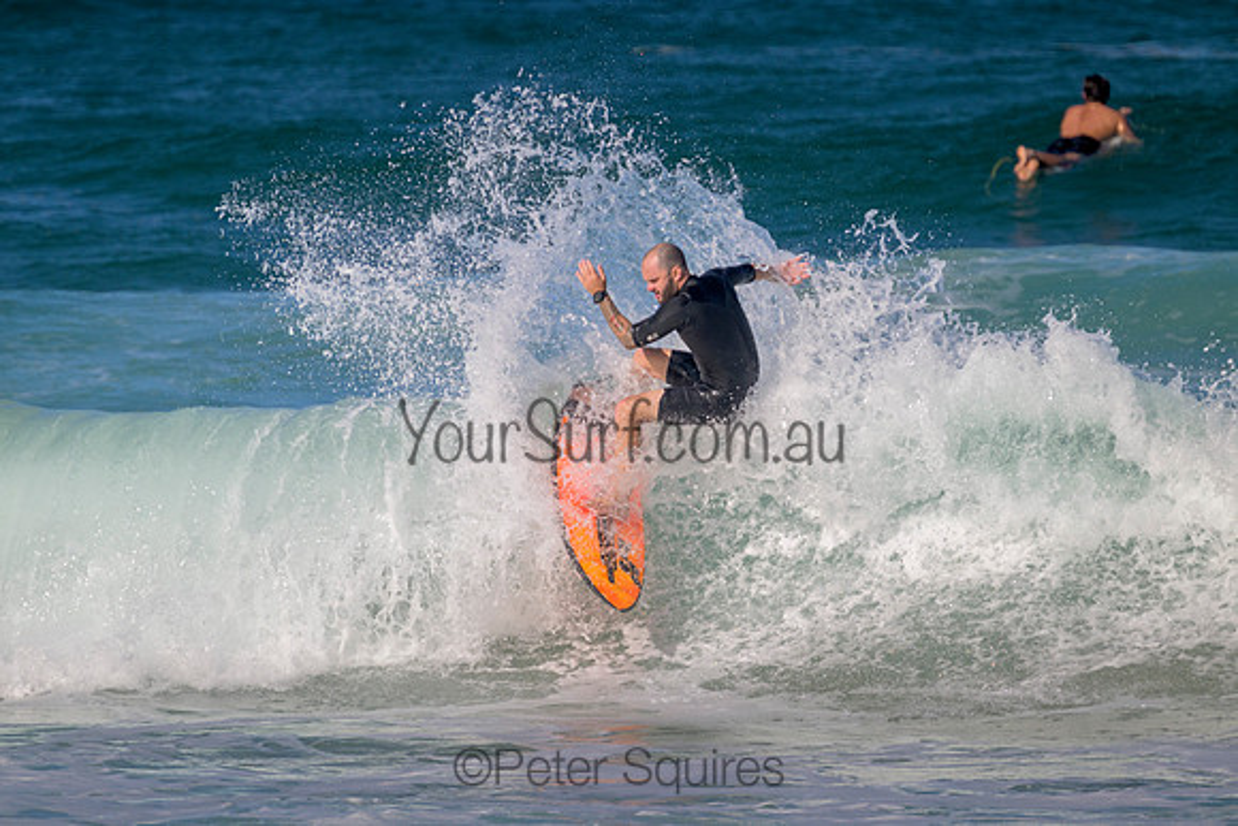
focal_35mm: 800
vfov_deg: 1.7
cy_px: 413
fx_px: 27516
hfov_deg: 2.6
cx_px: 619
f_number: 11
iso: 800
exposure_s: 1/2000
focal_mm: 800
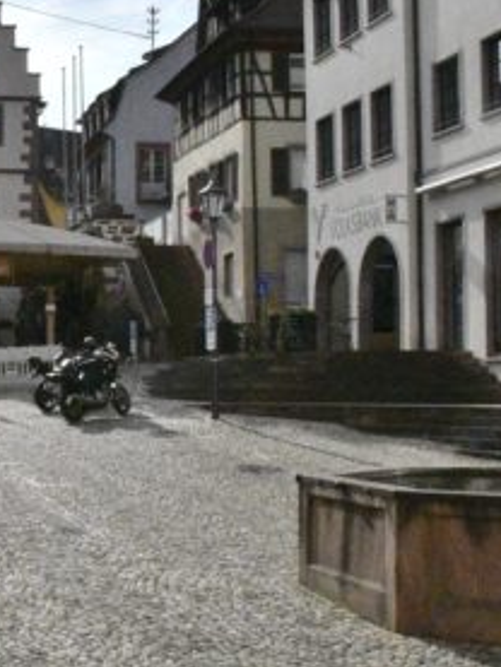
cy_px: 323
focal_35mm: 72
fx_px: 1388
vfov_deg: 27.0
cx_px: -224
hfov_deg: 18.4
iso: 6400
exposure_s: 1/4000
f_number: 22
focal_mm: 18
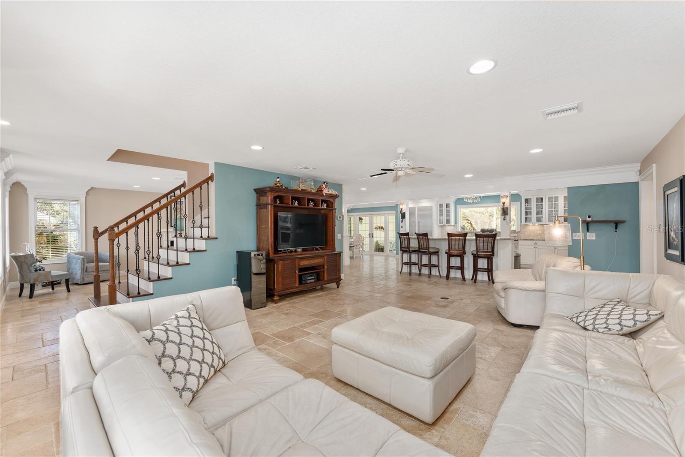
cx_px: 342
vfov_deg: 81.2
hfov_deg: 104.3
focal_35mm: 14
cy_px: 228
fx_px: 266
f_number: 7.1
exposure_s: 1/6
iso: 400
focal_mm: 14
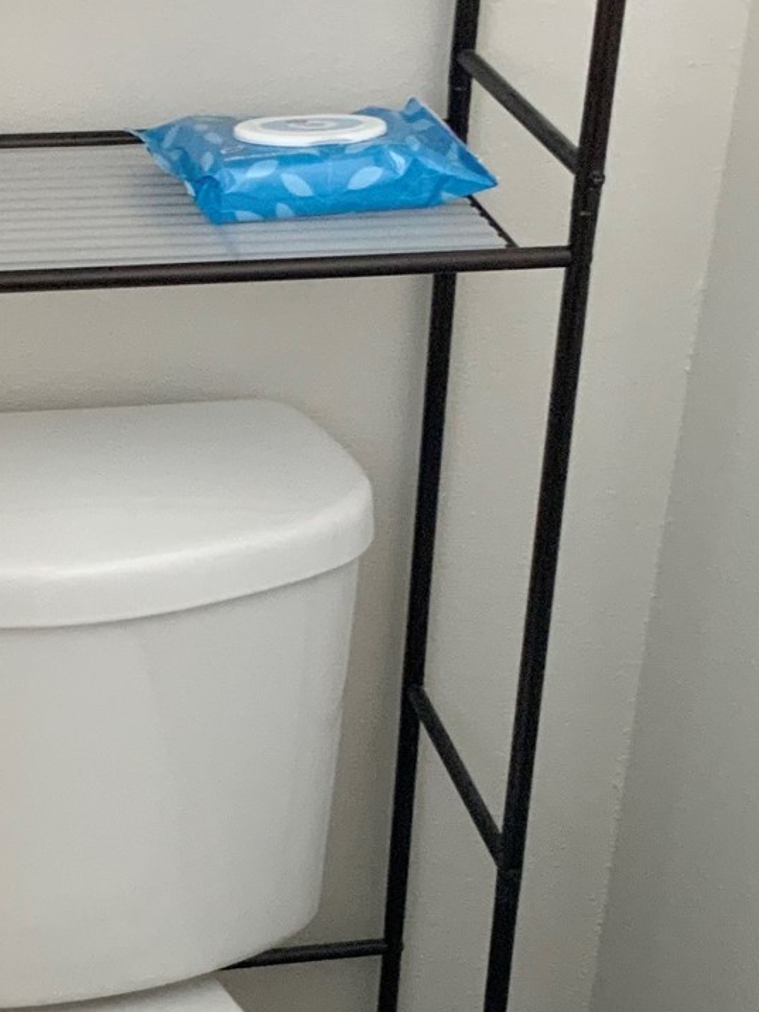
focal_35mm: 83
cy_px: 509
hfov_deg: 17.6
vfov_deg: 23.6
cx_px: 141
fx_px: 2427
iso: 250
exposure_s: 1/60
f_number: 1.8
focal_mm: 3
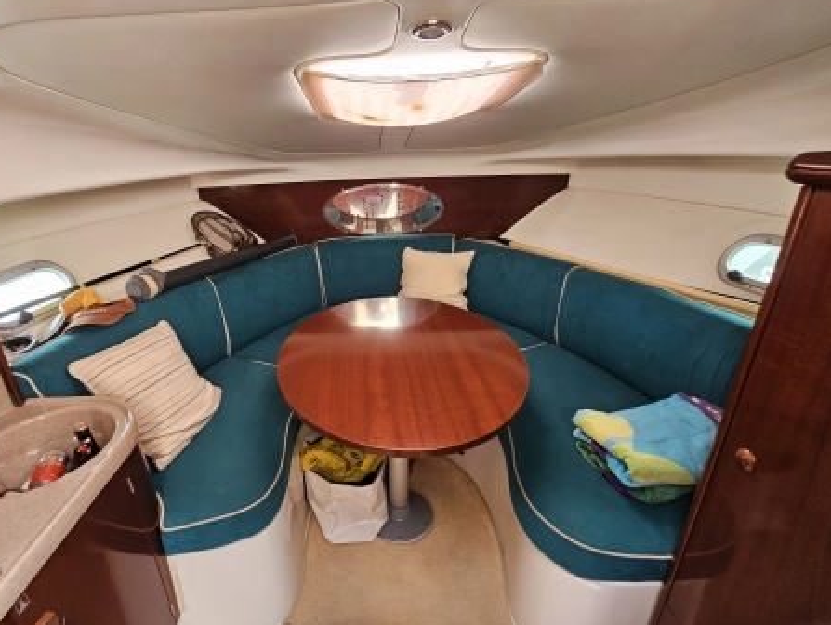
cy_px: 330
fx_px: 384
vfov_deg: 78.1
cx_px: 368
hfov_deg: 94.1
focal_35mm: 16
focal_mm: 2.2
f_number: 2.2
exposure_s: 1/60
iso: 250
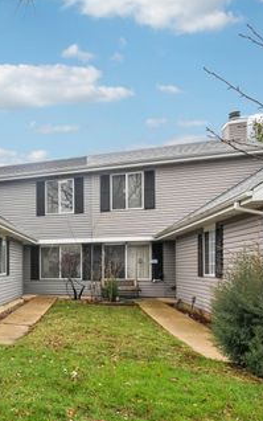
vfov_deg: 74.8
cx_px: -36
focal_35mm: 24
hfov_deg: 40.0
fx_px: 275
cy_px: 216
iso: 400
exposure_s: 1/250
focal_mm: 10
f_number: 8
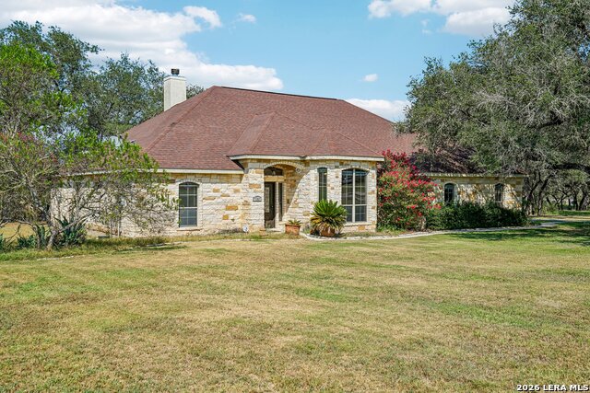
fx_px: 574
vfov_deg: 37.9
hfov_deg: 54.4
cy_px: 196
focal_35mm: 35
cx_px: 295
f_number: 8
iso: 200
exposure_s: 1/640
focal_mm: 35
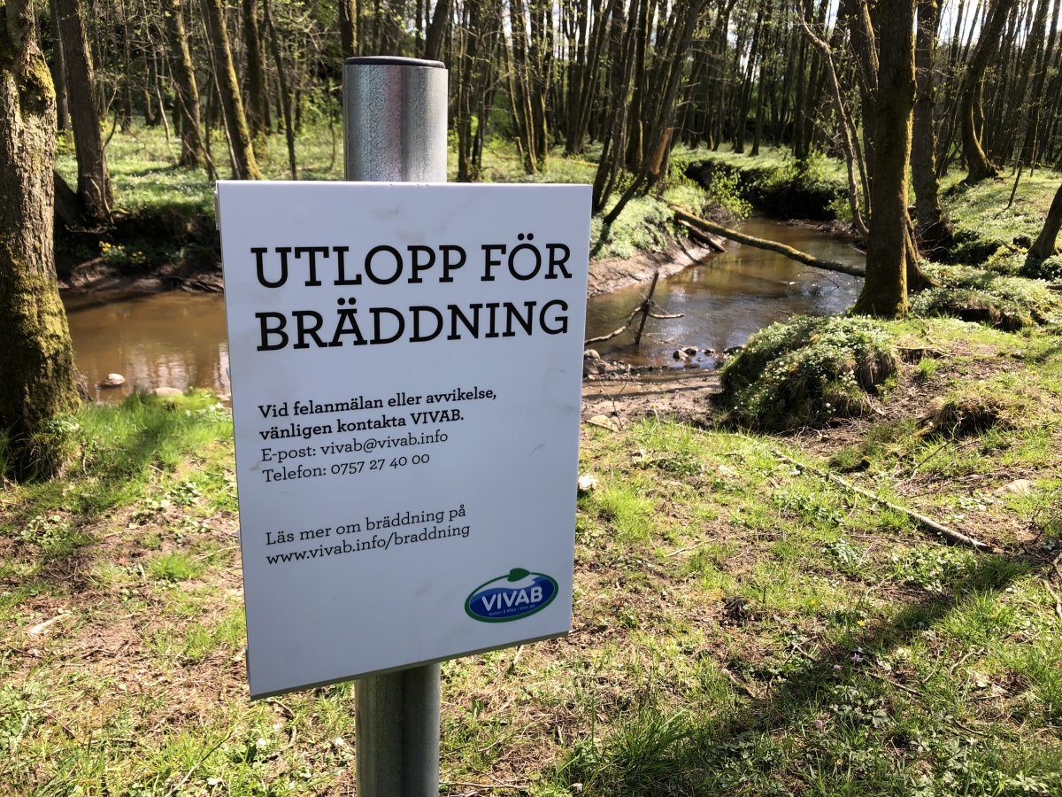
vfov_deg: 49.7
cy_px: 398
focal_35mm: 28
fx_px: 859
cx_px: 531
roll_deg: -2.3
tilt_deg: -18.5
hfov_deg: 63.4
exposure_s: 1/320
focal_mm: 3.99
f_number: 1.8
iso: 20
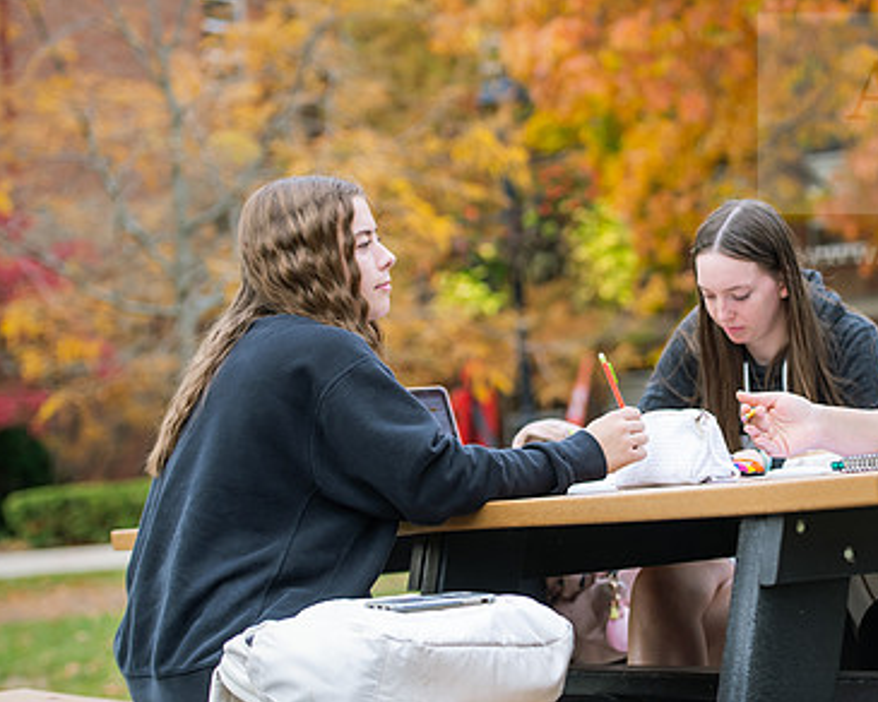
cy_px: 304
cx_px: 686
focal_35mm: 112
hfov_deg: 17.0
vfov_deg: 13.8
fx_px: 2910
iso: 160
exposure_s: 1/320
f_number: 3.2
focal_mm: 75
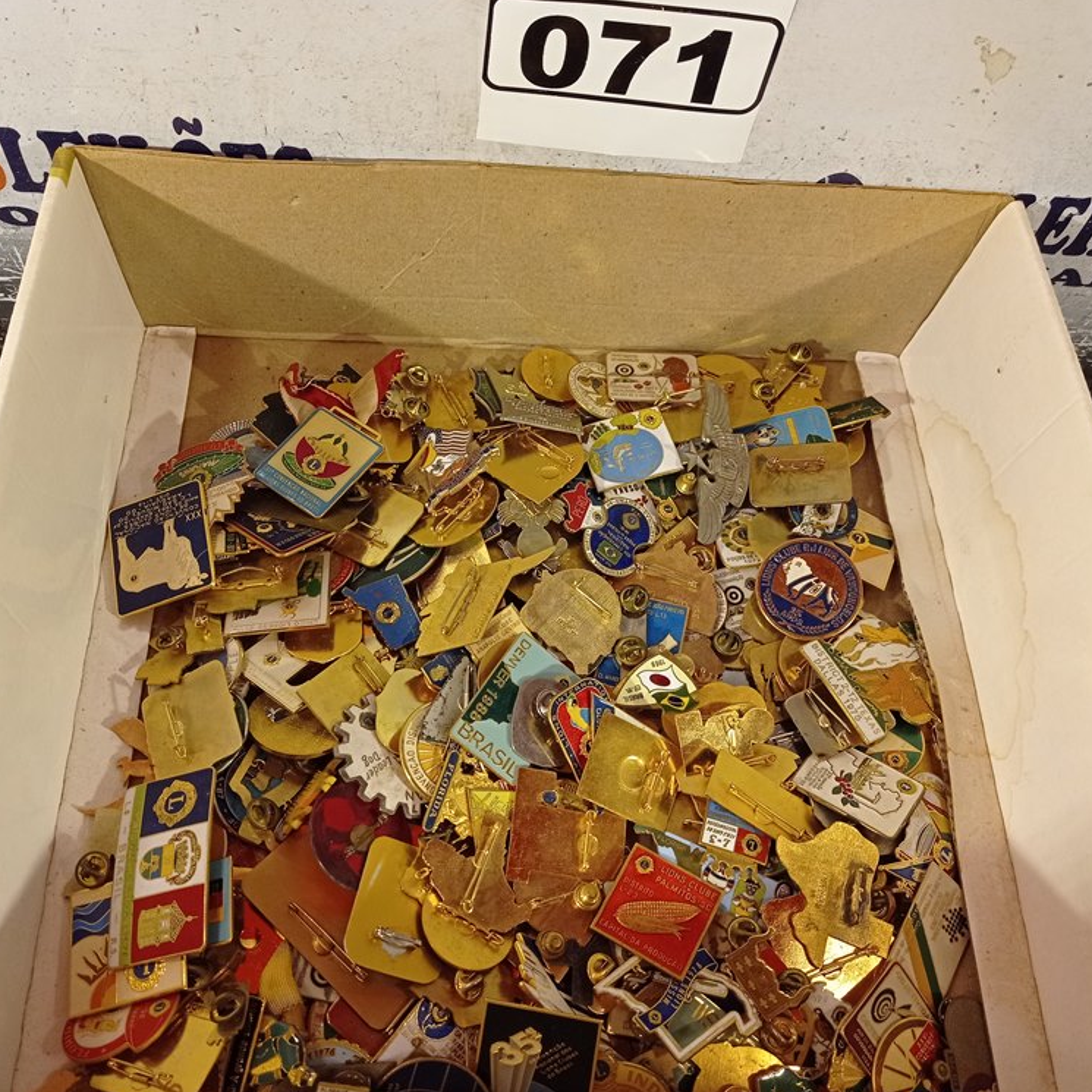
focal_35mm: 34
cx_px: 523
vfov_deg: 48.5
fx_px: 1213
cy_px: 542
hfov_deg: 48.4
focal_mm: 4.7
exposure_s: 1/120
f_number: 1.79
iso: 199
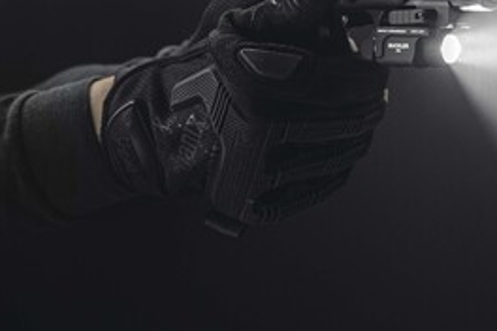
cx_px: 341
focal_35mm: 91
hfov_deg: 22.3
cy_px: 42
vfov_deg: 14.9
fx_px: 1256
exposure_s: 1/100
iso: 1250
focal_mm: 50
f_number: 5
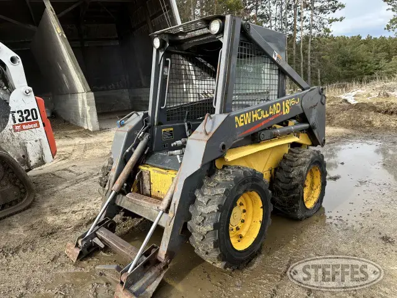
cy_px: 149
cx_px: 198
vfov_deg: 56.8
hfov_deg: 71.6
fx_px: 275
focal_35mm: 24
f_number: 1.78
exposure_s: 1/879
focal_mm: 6.86
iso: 80
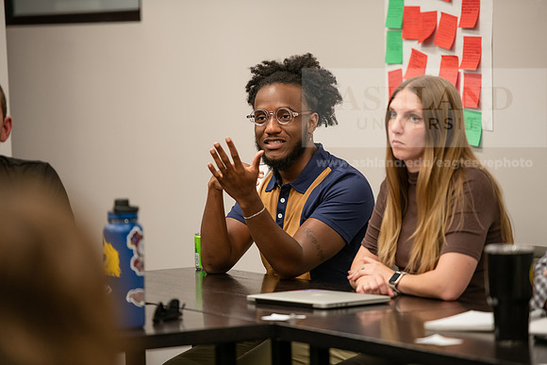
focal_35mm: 180
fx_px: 2736
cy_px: 182
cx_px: 274
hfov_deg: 11.4
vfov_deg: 7.6
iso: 1600
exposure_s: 1/200
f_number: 2.8
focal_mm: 180
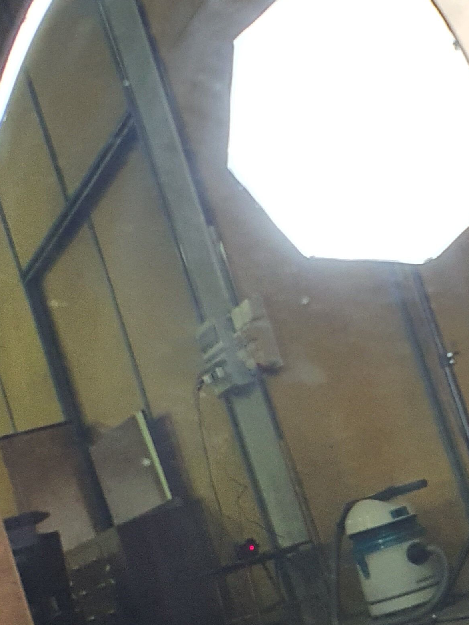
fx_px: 1211
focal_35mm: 67
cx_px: 222
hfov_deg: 21.9
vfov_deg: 28.6
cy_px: 468
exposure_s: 1/100
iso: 320
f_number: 2.4
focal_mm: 4.3
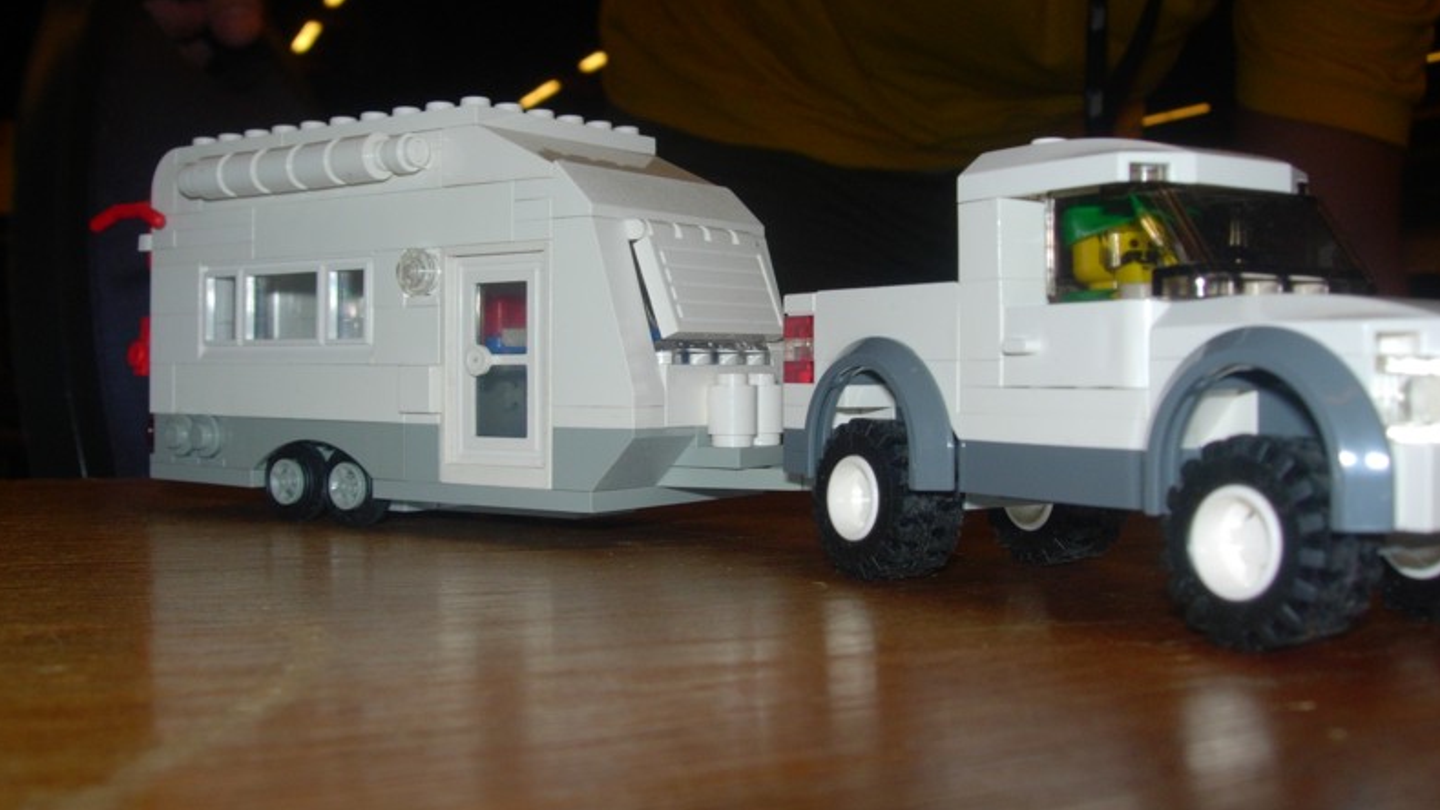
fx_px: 1604
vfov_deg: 28.4
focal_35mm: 42
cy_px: 398
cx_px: 719
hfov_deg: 48.4
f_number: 4.8
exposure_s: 1/64
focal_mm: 7.8
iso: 79
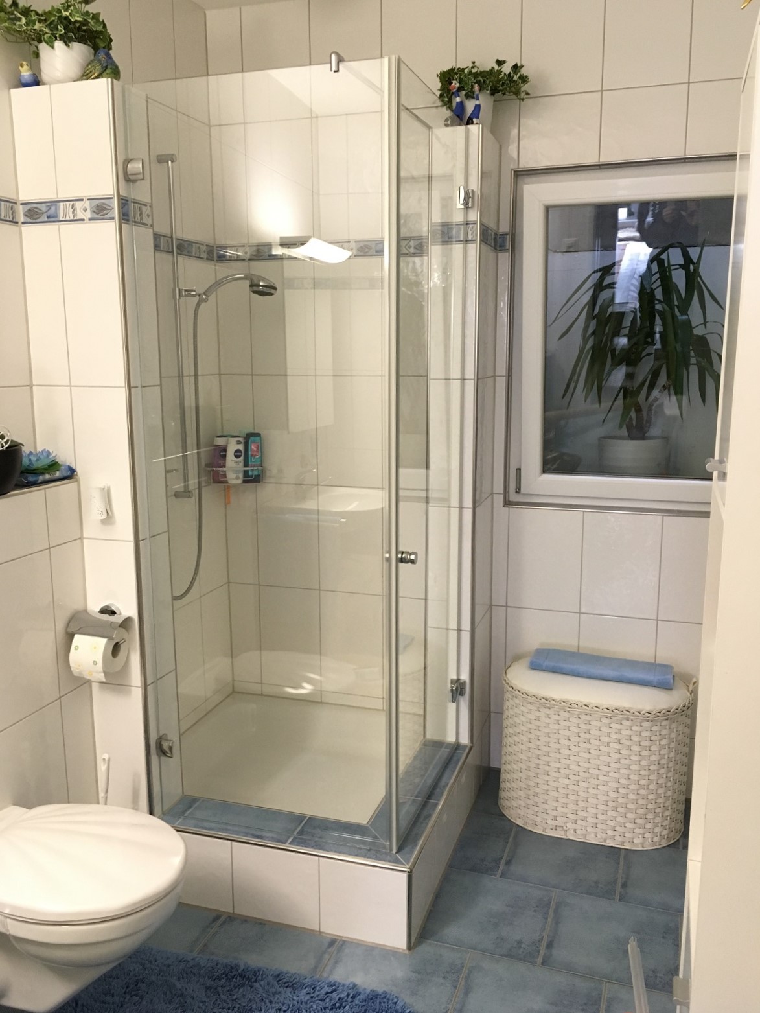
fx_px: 849
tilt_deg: -11.0
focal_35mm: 29
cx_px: 380
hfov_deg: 48.2
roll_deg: +0.9
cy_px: 506
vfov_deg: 61.6
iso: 160
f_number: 2.2
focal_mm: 4.15
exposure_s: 1/33
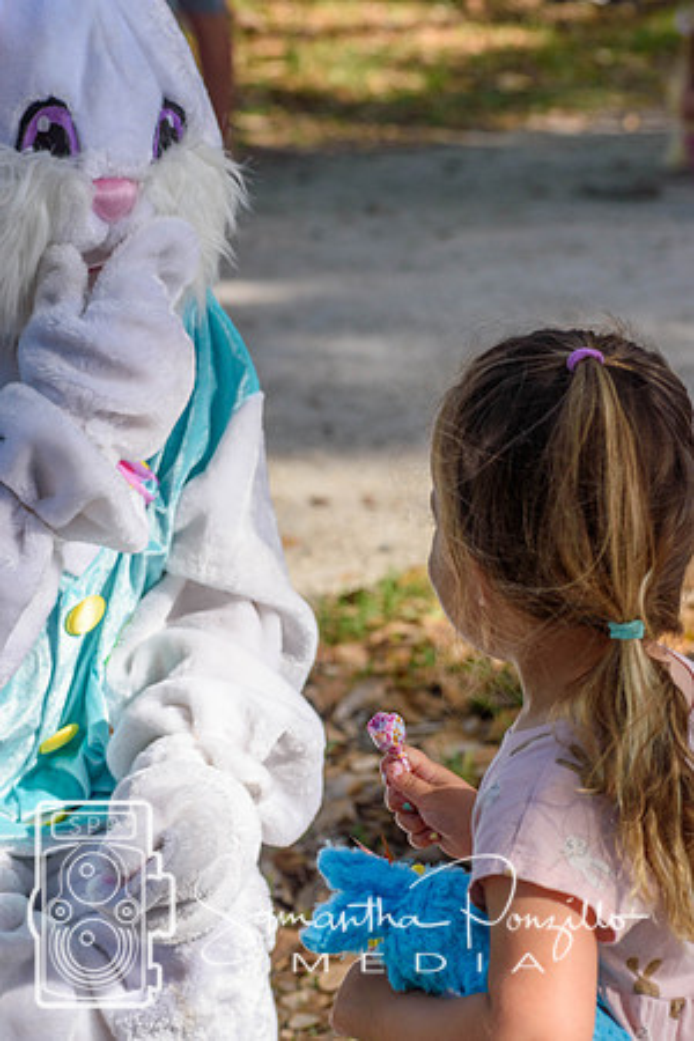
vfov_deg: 14.9
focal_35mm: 138
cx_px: 347
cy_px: 520
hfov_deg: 9.9
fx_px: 3990
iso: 200
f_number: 6.3
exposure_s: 1/640
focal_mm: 92
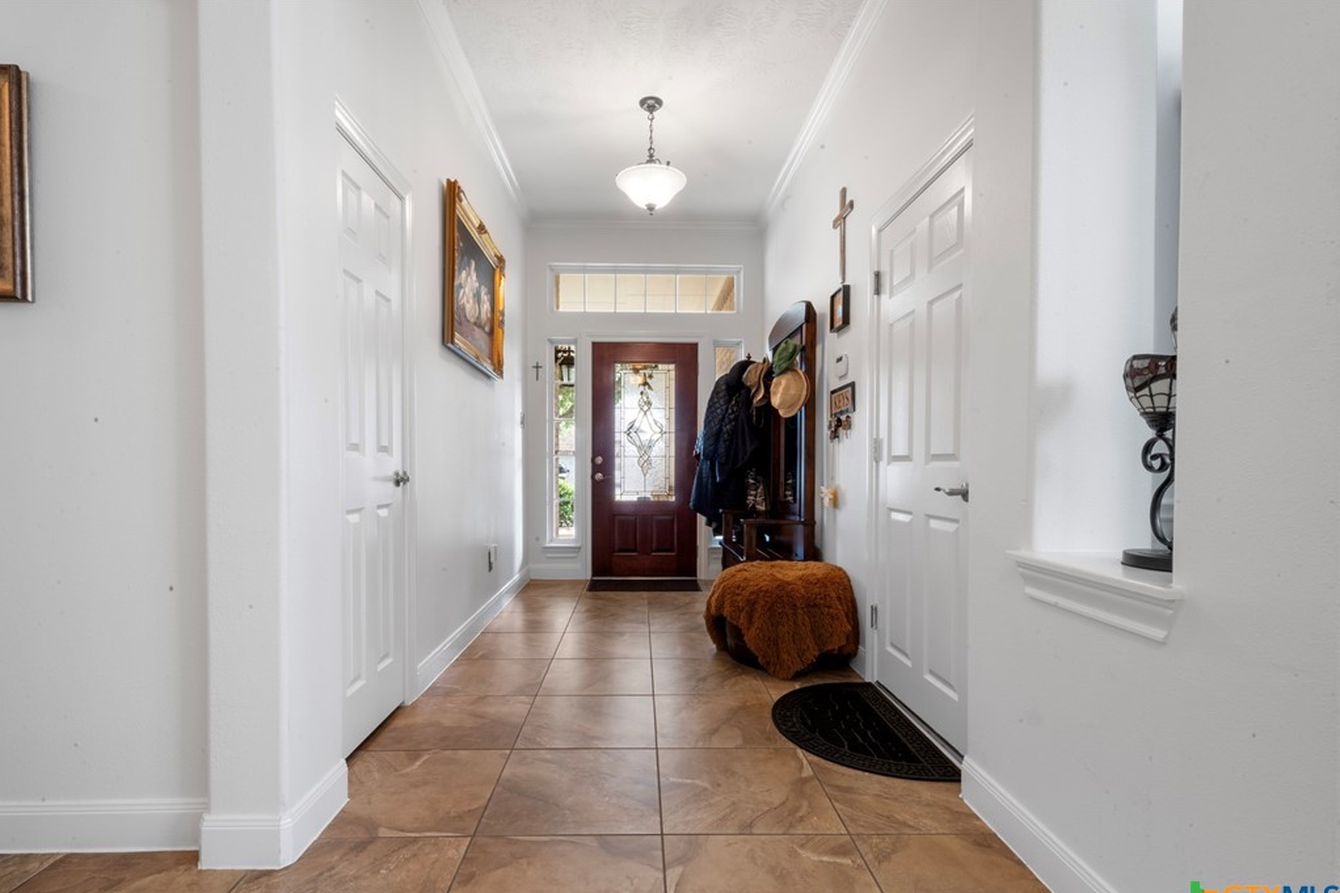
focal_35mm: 17
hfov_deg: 93.3
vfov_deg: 70.4
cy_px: 471
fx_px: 633
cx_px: 660
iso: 250
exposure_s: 5
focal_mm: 16
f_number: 9
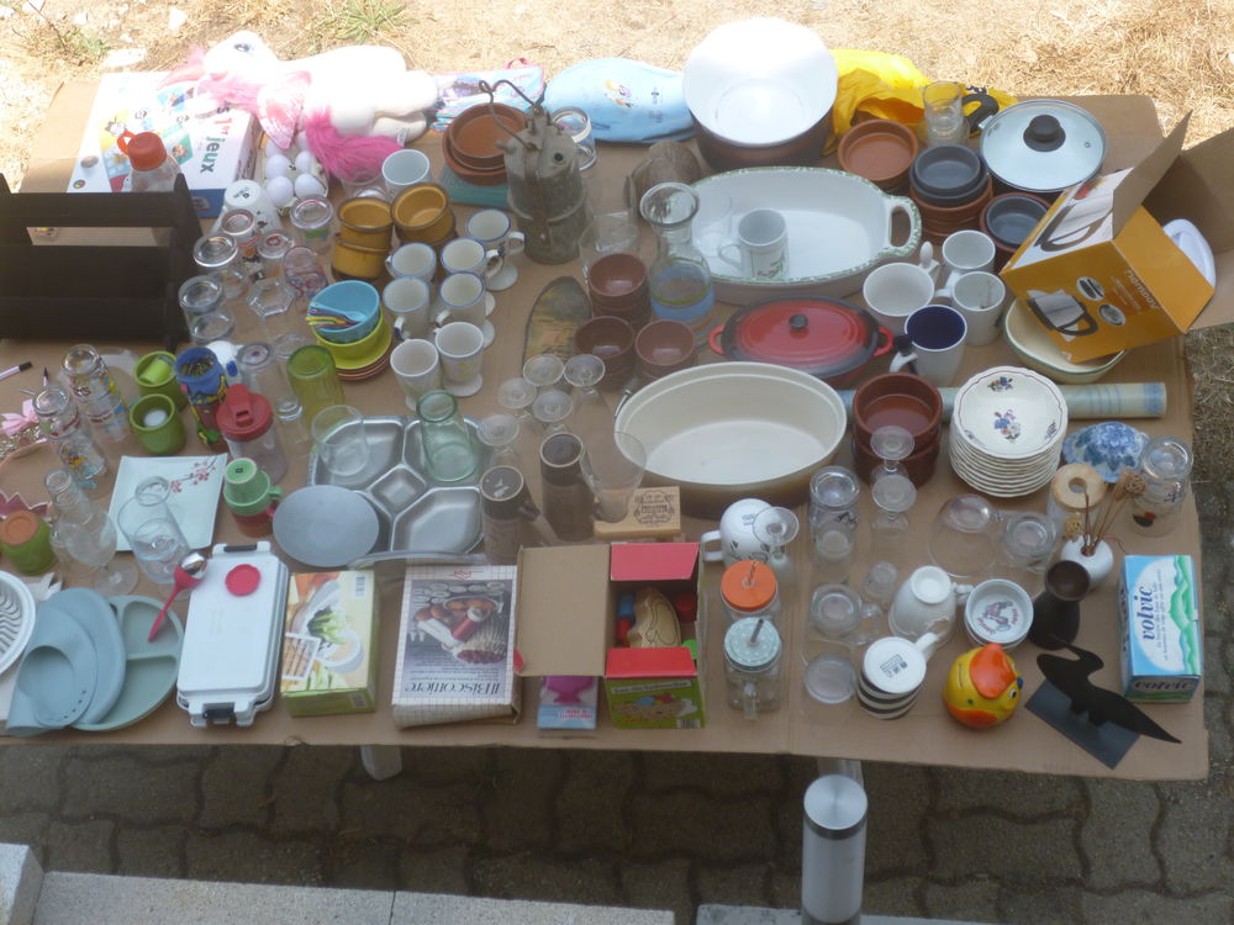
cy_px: 462
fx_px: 2460
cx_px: 617
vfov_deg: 21.3
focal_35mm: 69
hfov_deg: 28.2
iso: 100
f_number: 4.6
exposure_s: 1/160
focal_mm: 12.3
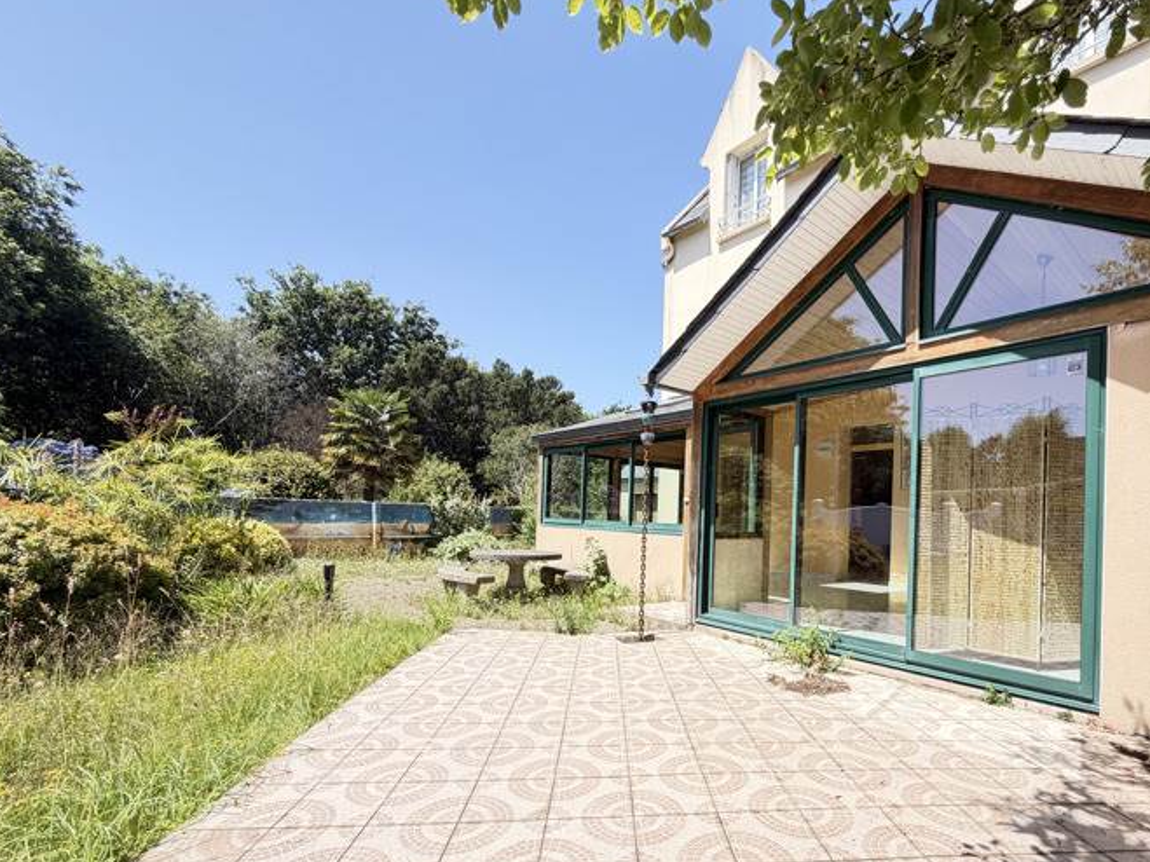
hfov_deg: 90.4
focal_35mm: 17
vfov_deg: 74.0
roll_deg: -1.4
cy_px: 510
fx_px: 565
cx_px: 660
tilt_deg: +1.3
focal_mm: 2.22
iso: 64
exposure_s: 1/502
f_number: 2.2
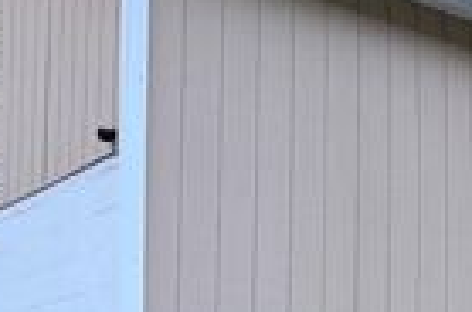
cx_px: 744
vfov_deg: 14.5
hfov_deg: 19.3
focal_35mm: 90
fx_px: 1177
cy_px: 398
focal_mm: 6.76
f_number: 1.78
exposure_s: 1/49
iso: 800
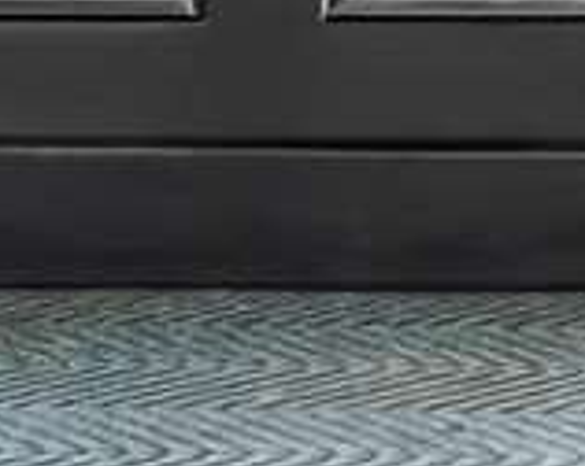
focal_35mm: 259
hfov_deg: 7.1
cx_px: 1251
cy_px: -1232
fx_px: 4479
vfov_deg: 5.4
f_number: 10
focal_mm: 29
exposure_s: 2.5
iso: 400
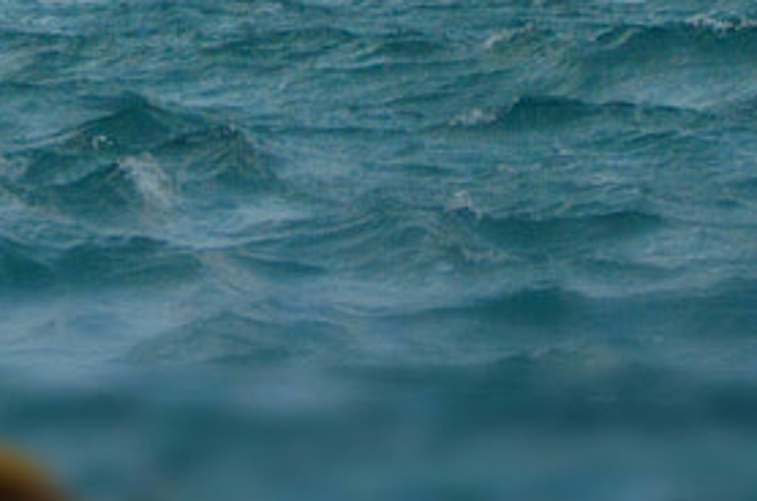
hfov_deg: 2.8
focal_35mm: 735
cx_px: -11
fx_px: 15418
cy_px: -843
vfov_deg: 1.9
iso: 900
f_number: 5.6
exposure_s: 1/500
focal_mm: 85
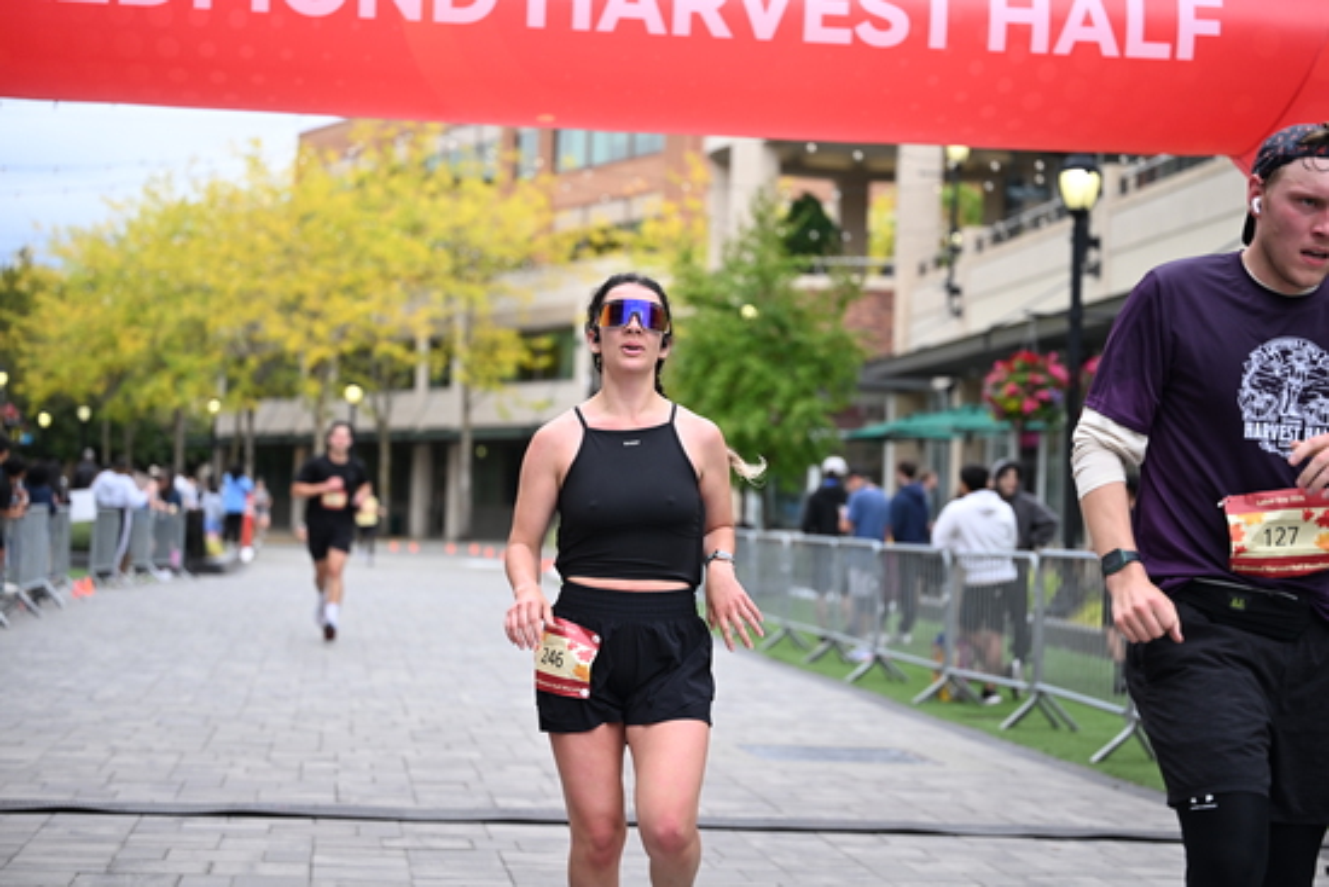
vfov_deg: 19.5
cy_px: 444
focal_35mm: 70
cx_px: 664
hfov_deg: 28.8
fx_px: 2585
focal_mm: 70
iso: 640
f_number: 2.8
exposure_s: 1/2000
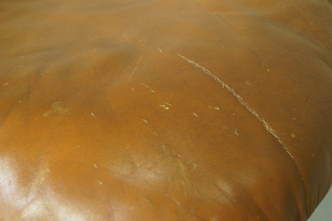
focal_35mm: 45
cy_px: 110
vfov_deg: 29.8
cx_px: 166
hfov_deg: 43.6
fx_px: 415
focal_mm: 30
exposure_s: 1/13
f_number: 7.1
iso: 400
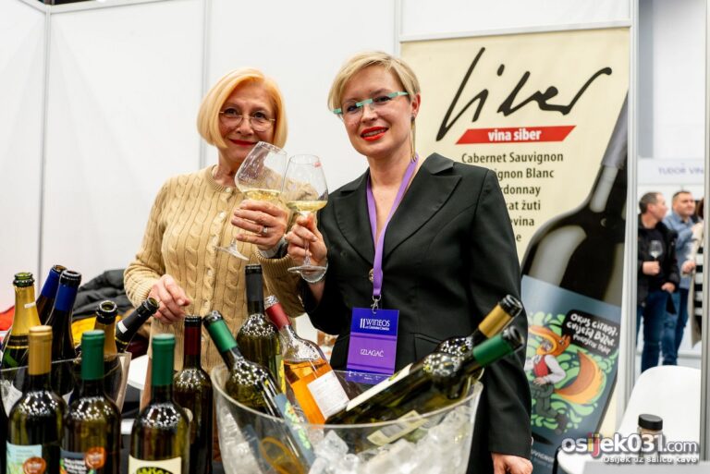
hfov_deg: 63.6
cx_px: 355
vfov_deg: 45.0
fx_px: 572
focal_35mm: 29
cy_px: 237
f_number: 2.8
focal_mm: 29
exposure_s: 1/125
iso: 1250
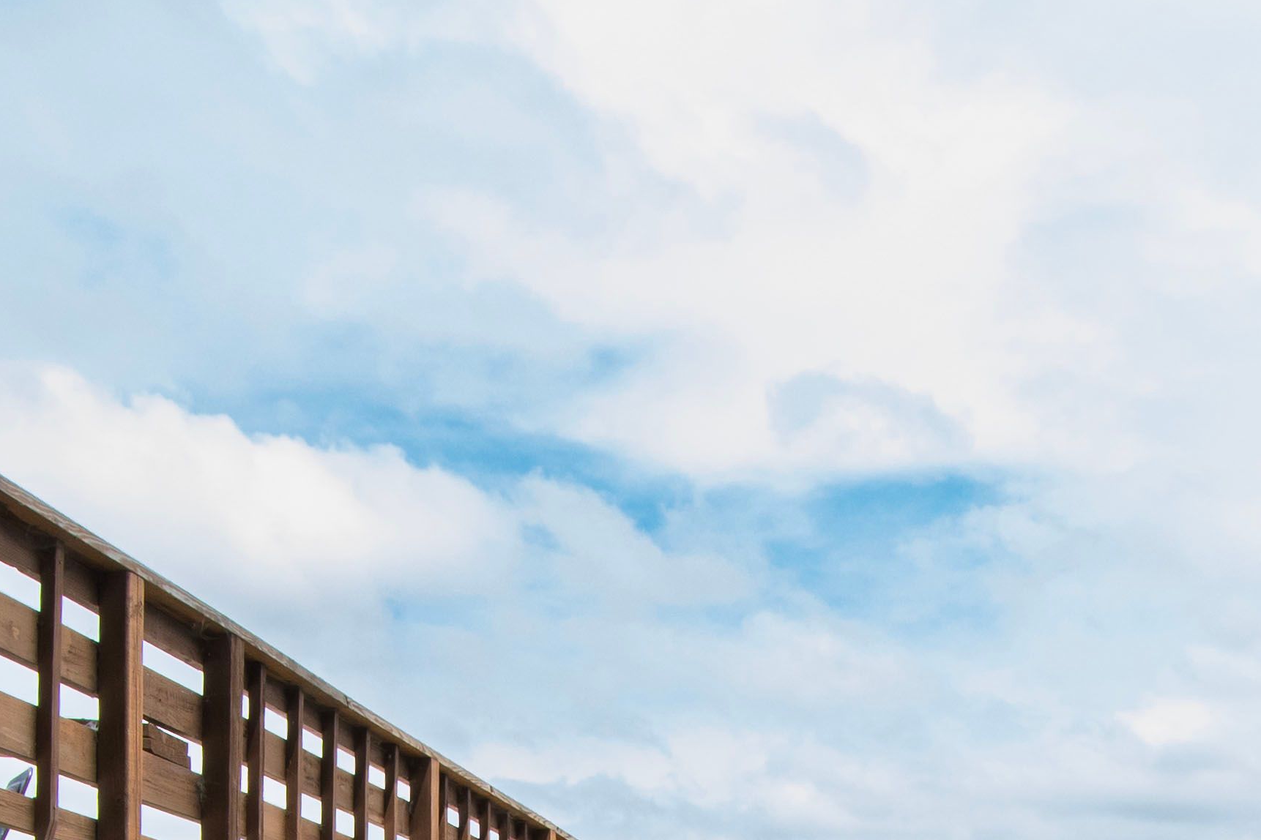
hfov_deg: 40.9
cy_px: 1166
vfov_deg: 23.8
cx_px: 492
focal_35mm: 48
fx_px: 1681
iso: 250
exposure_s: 1/200
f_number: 8
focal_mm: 10
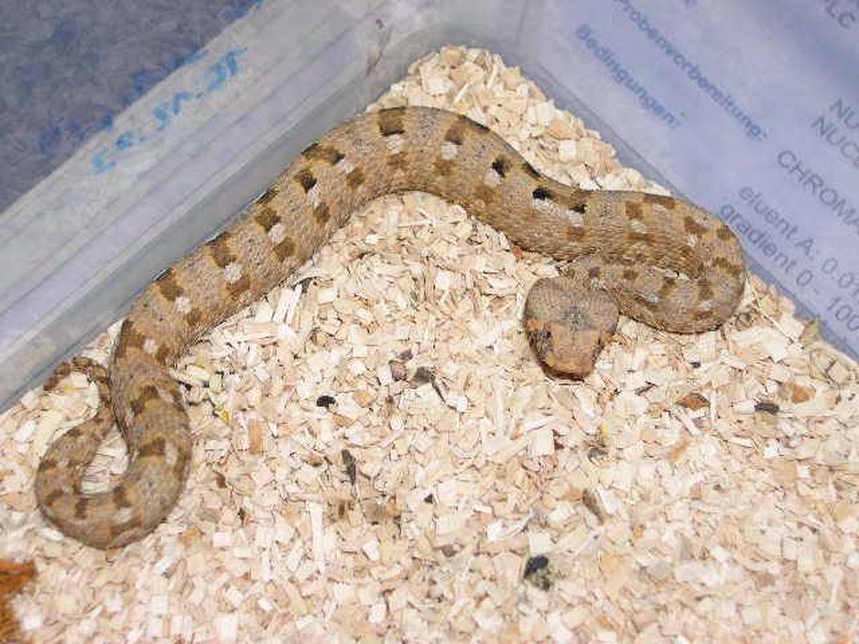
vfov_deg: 19.1
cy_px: 322
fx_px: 1911
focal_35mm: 77
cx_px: 430
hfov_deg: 25.3
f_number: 4
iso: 100
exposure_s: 1/60
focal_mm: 16.3
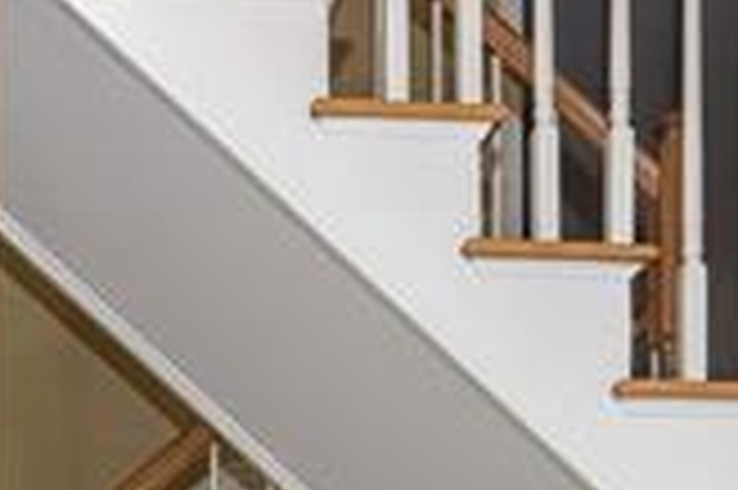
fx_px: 2048
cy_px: 1027
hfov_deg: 19.6
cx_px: -50
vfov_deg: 11.9
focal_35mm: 100
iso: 640
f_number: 5.6
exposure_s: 1/125
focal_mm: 16
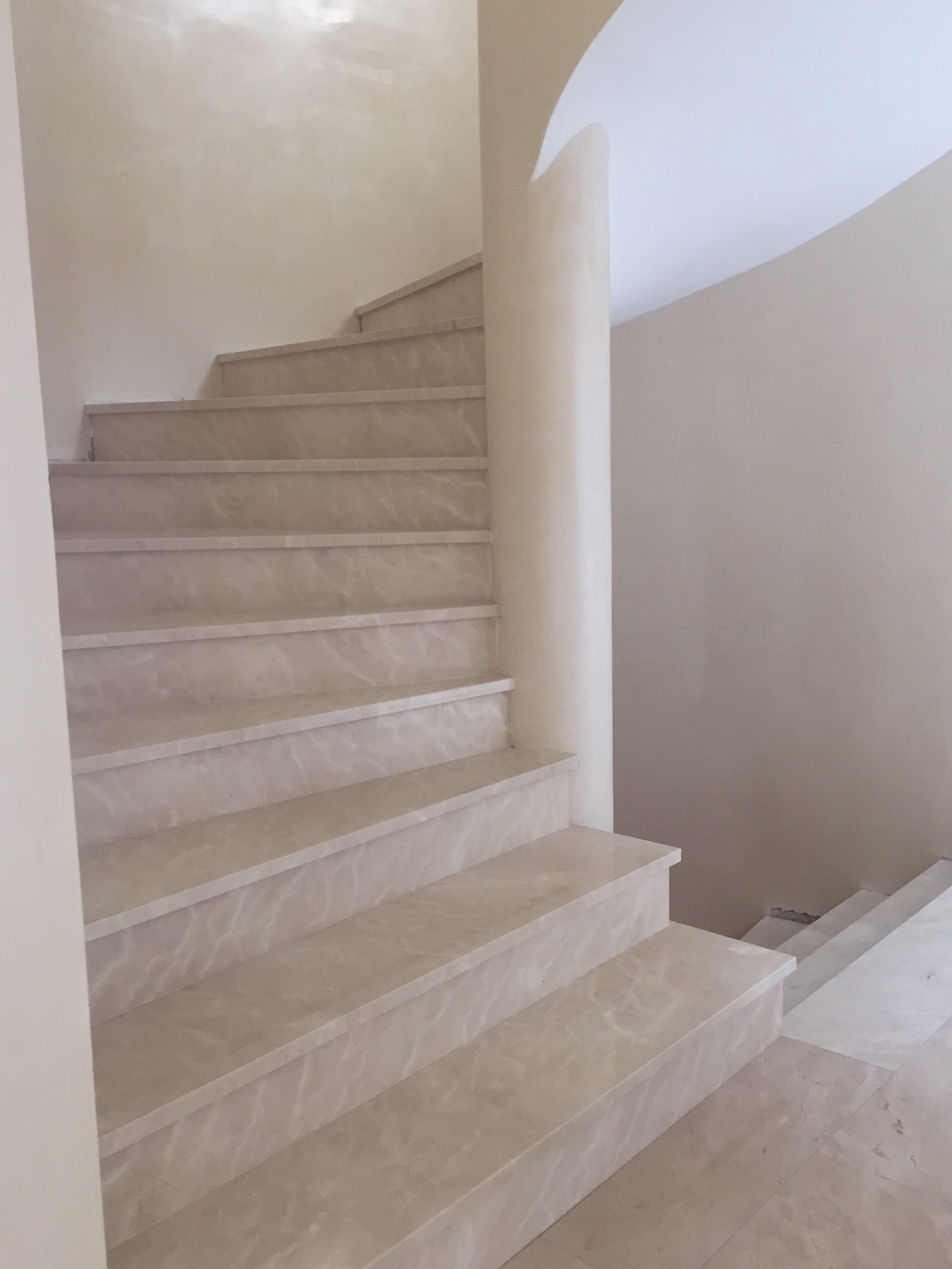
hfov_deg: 44.2
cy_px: 627
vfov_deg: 56.8
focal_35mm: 32
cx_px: 483
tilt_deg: -6.6
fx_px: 1173
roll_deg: +1.7
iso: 32
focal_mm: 4.15
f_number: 2.2
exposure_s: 1/30
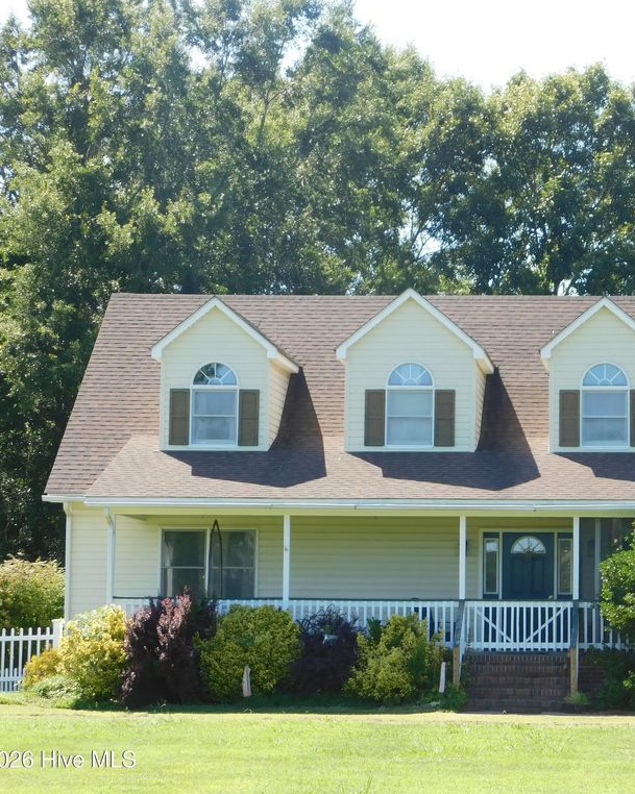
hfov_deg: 14.6
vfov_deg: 18.3
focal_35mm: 105
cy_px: 396
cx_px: 499
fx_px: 2468
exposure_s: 1/250
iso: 125
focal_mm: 14.2
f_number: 4.4
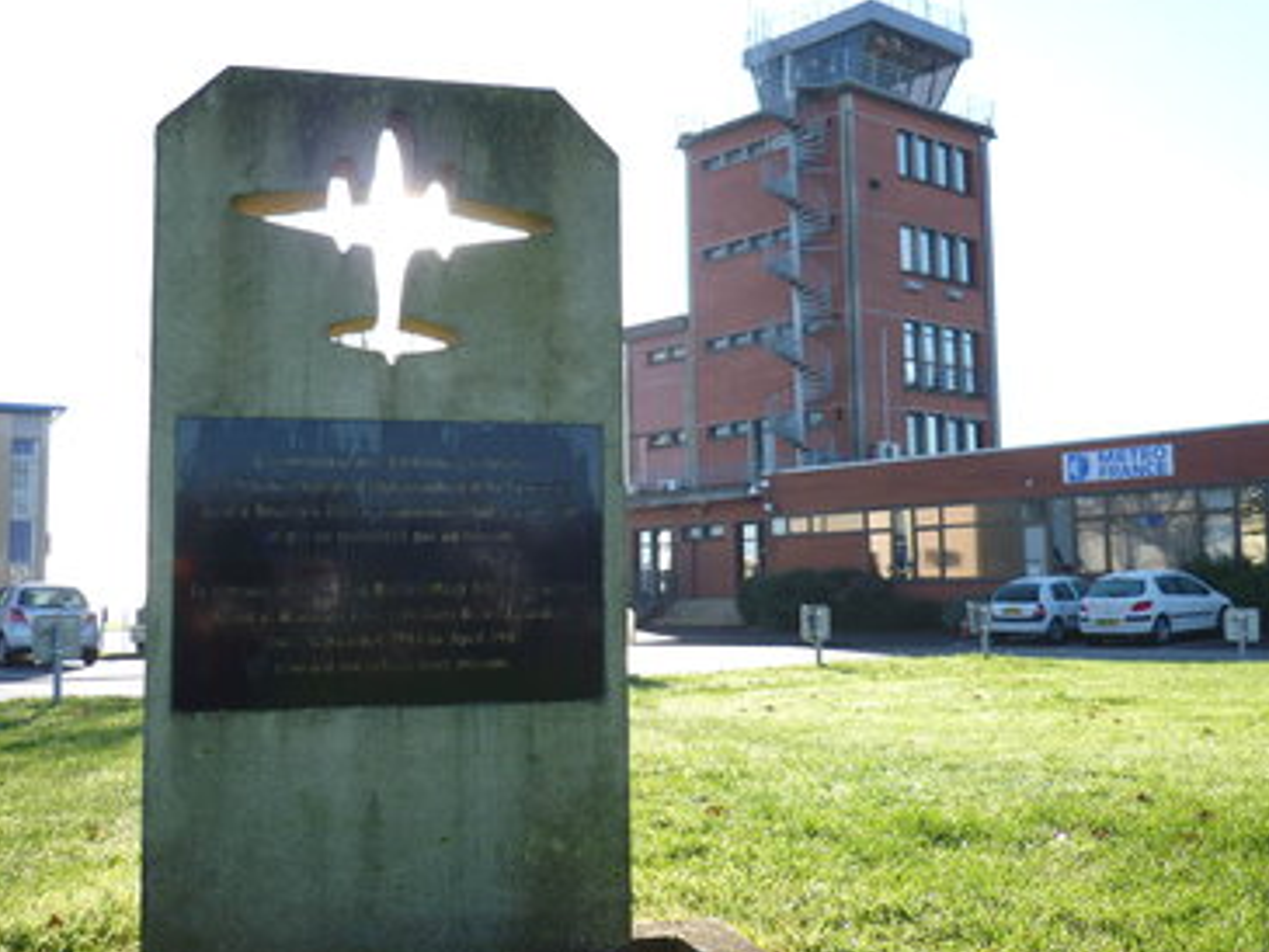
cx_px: 636
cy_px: 441
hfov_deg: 53.9
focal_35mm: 34
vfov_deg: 41.8
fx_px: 1247
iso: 80
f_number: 2.8
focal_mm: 5.5
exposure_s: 1/400
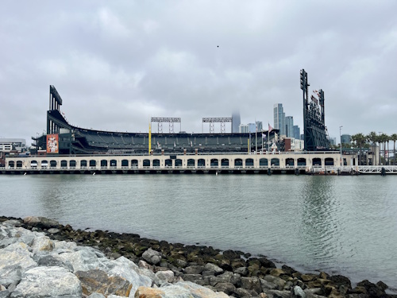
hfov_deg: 67.3
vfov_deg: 53.1
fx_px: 298
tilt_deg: +2.9
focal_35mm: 26
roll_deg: +0.3
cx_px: 198
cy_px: 149
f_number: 1.6
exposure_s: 1/7353
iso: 50
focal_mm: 5.1
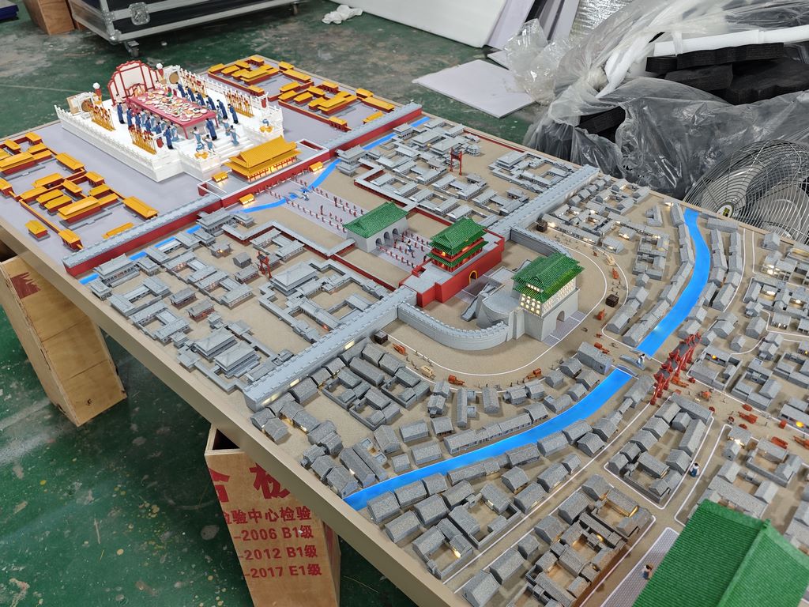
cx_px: 404
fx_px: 654
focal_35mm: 28
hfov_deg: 63.4
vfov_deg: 49.7
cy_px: 304
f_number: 1.9
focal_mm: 8.7
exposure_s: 1/60.8
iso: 400
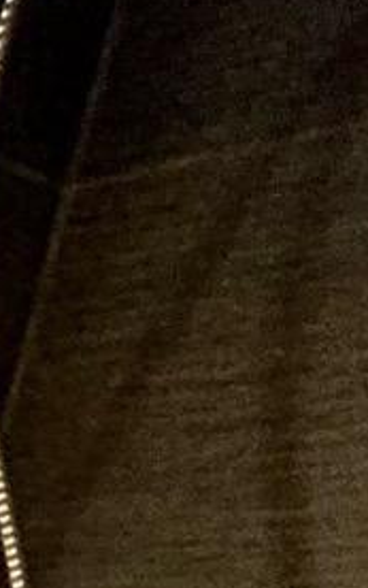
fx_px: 1761
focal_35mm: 110
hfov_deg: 7.2
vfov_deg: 12.3
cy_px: 1607
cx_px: -1247
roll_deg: -0.9
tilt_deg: -26.4
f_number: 2.2
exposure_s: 1/60
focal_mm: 2.22
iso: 400
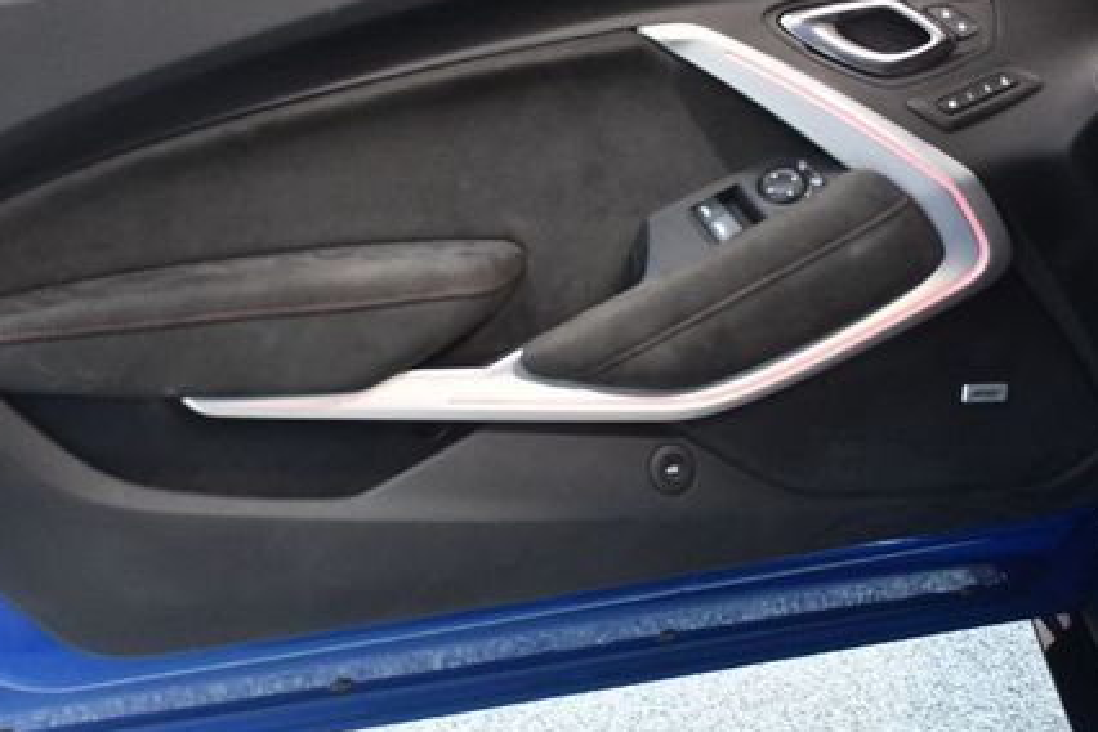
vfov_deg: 26.3
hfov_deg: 38.6
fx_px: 1555
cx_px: 412
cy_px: 232
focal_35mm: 51
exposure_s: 1/60
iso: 3600
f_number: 3.8
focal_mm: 23
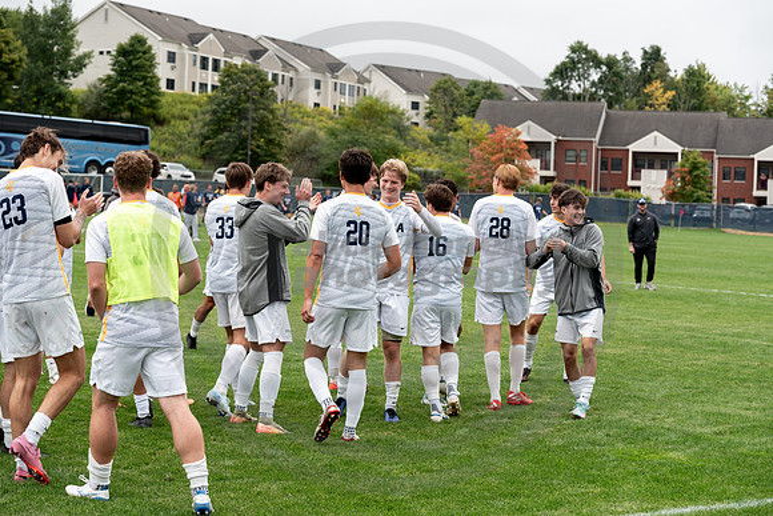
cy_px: 258
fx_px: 1518
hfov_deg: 28.6
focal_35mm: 71
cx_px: 387
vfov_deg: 19.3
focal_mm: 70
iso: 320
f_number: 5
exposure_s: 1/400
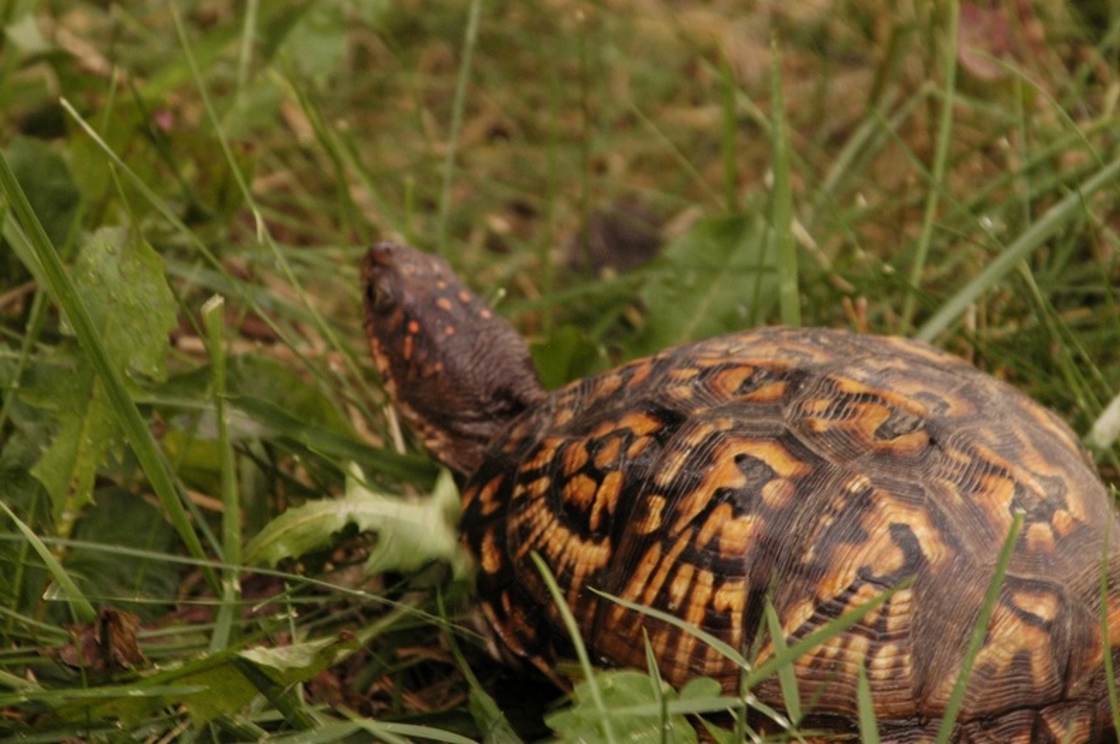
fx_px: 13983
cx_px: 560
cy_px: 372
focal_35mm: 450
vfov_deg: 3.0
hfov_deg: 4.6
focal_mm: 300
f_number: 11
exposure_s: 1/60
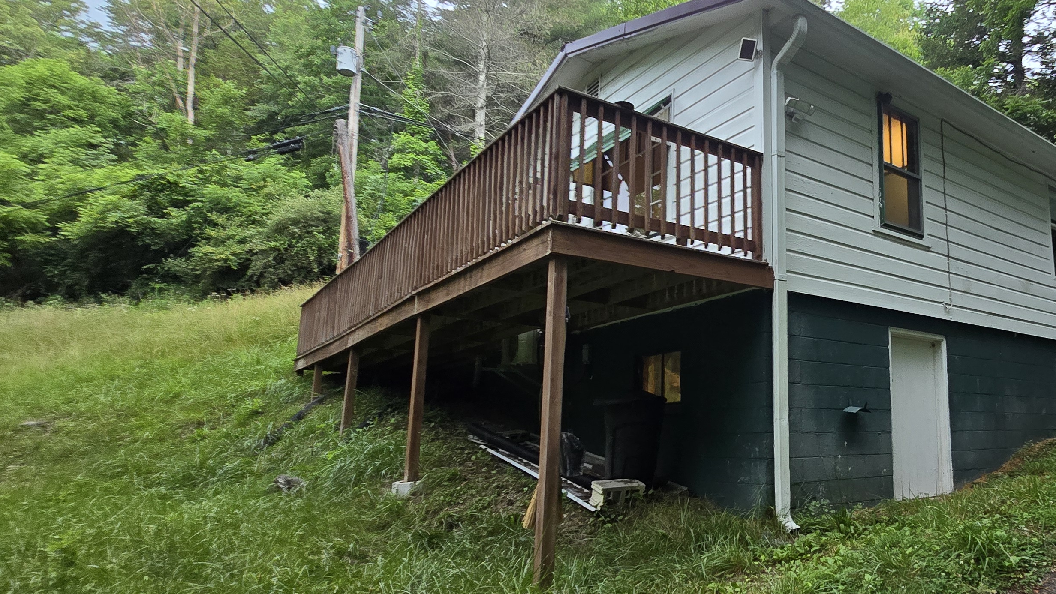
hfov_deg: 73.1
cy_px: 321
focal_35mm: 23
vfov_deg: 49.5
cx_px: 793
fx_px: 644
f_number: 2.2
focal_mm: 2.2
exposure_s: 1/60
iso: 250
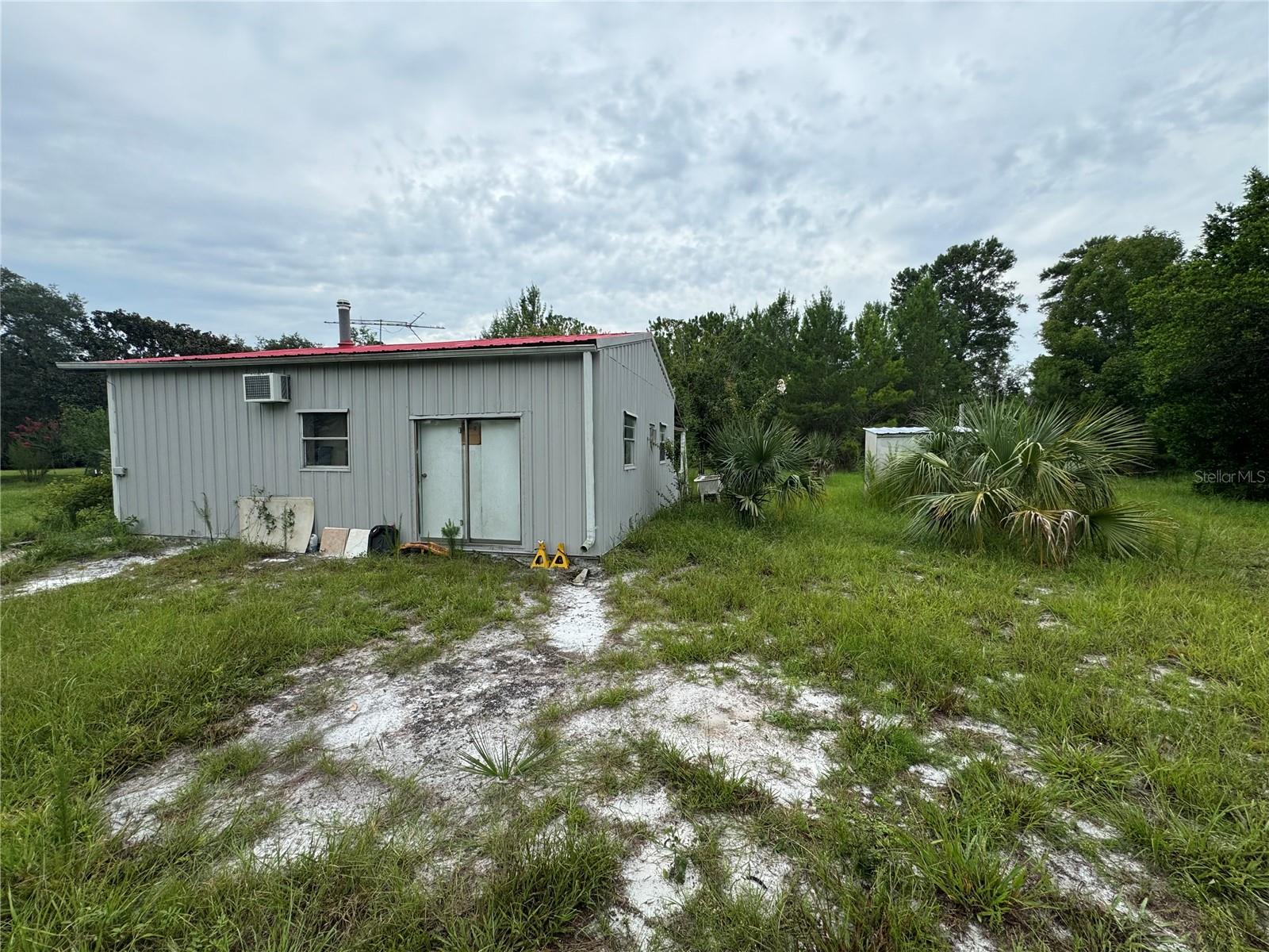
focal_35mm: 14
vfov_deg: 85.7
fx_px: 513
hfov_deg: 102.1
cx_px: 634
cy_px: 476
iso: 40
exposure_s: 1/1256
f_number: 2.2
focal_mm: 2.22
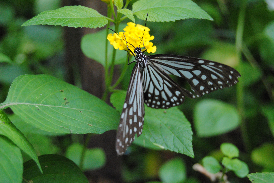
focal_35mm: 82
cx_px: 137
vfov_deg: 16.6
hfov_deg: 24.6
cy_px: 92
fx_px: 629
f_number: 5.6
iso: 800
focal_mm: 55
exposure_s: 1/320
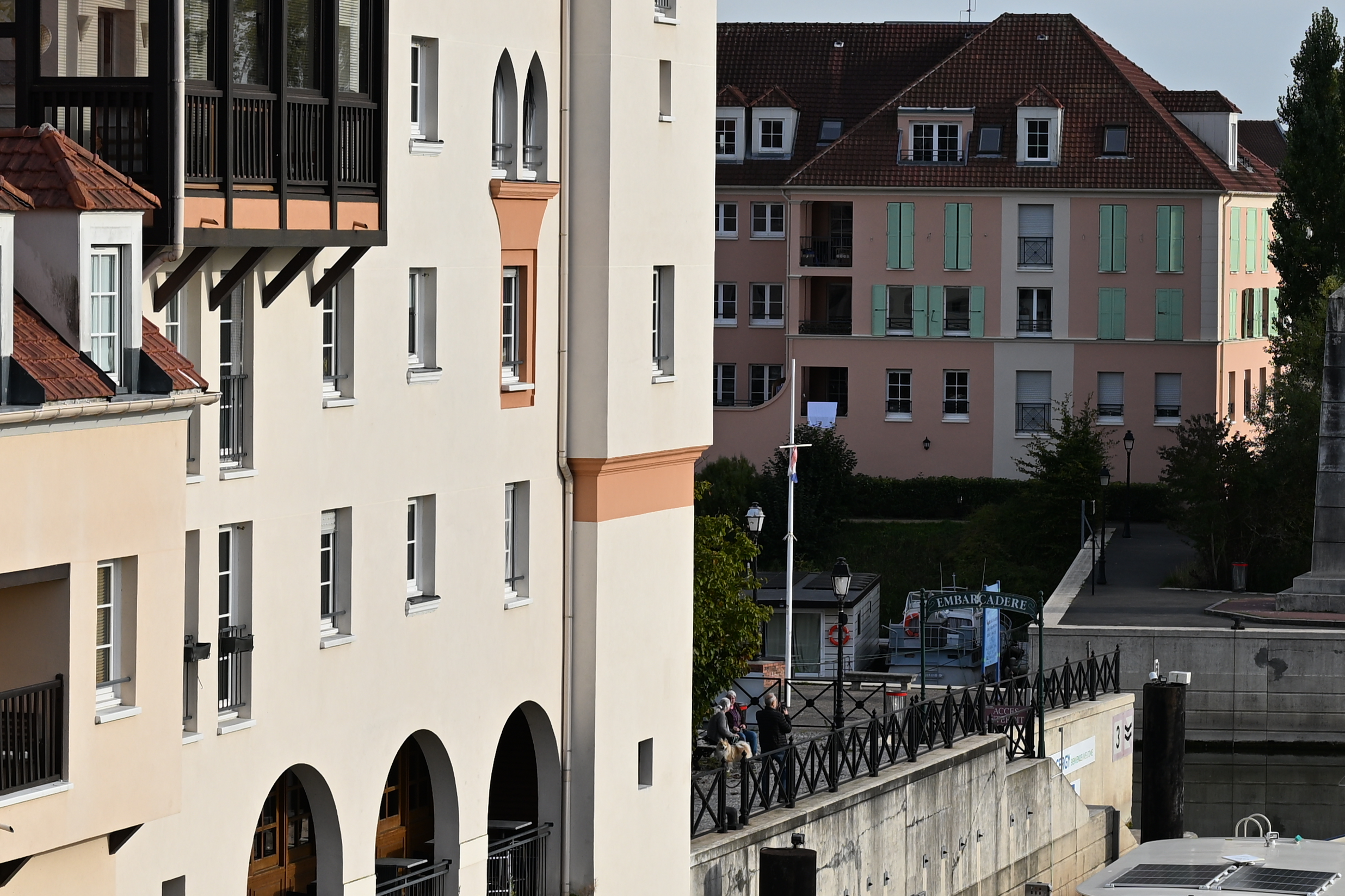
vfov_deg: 11.9
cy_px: 353
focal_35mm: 115
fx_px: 4296
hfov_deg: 17.7
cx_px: 926
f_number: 6.3
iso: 100
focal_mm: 47
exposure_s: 1/320
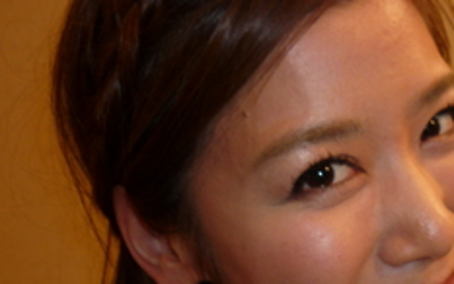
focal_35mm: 63
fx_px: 780
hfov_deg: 31.5
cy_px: 262
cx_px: 374
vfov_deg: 20.2
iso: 100
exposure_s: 1/30
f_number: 2.8
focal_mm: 5.5
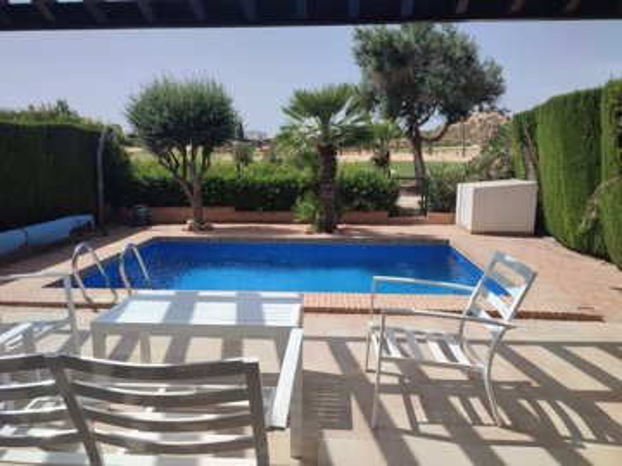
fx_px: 449
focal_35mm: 25
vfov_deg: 54.9
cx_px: 311
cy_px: 233
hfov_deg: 69.4
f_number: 1.9
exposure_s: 1/928
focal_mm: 6.04
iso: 50
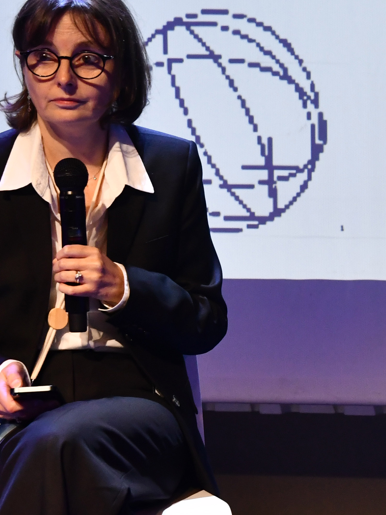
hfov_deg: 11.4
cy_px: 309
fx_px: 1903
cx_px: 466
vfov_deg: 15.4
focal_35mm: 128
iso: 2000
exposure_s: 1/100
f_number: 5.6
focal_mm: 34
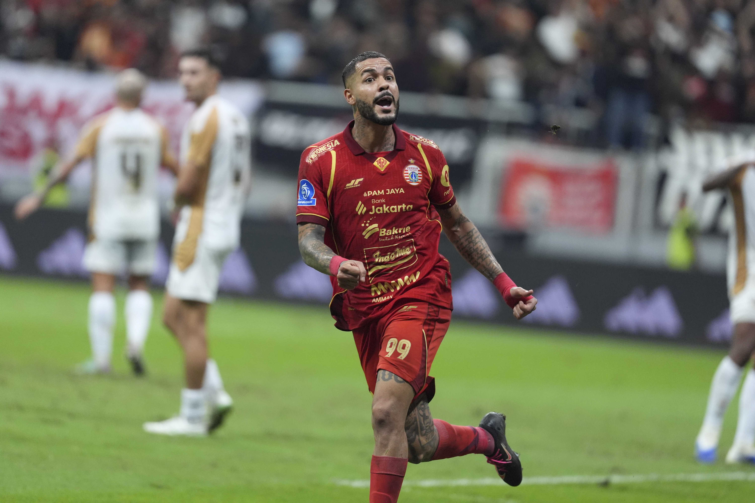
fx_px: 6291
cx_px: 378
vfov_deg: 4.6
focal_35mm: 300
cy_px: 252
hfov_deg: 6.9
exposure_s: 1/1250
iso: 3200
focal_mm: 300
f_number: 2.8
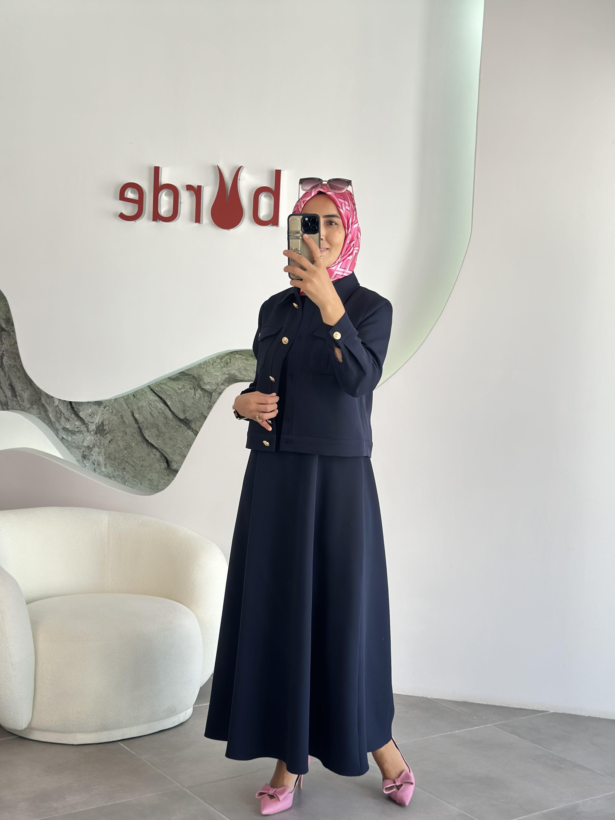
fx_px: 1137
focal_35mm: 48
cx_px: 308
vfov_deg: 39.7
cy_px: 410
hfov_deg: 30.3
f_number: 1.78
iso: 80
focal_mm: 6.86
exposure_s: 1/212
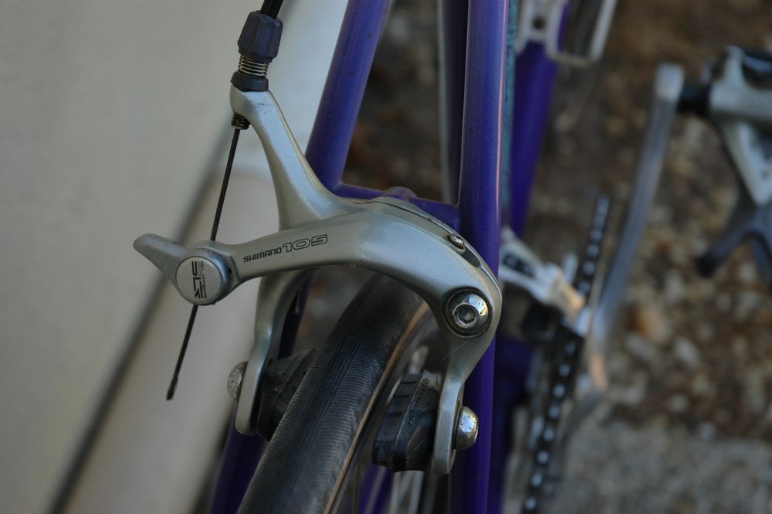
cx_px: 386
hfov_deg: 27.0
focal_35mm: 75
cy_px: 257
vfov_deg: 18.2
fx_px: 1607
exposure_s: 1/125
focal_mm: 50
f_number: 5.6
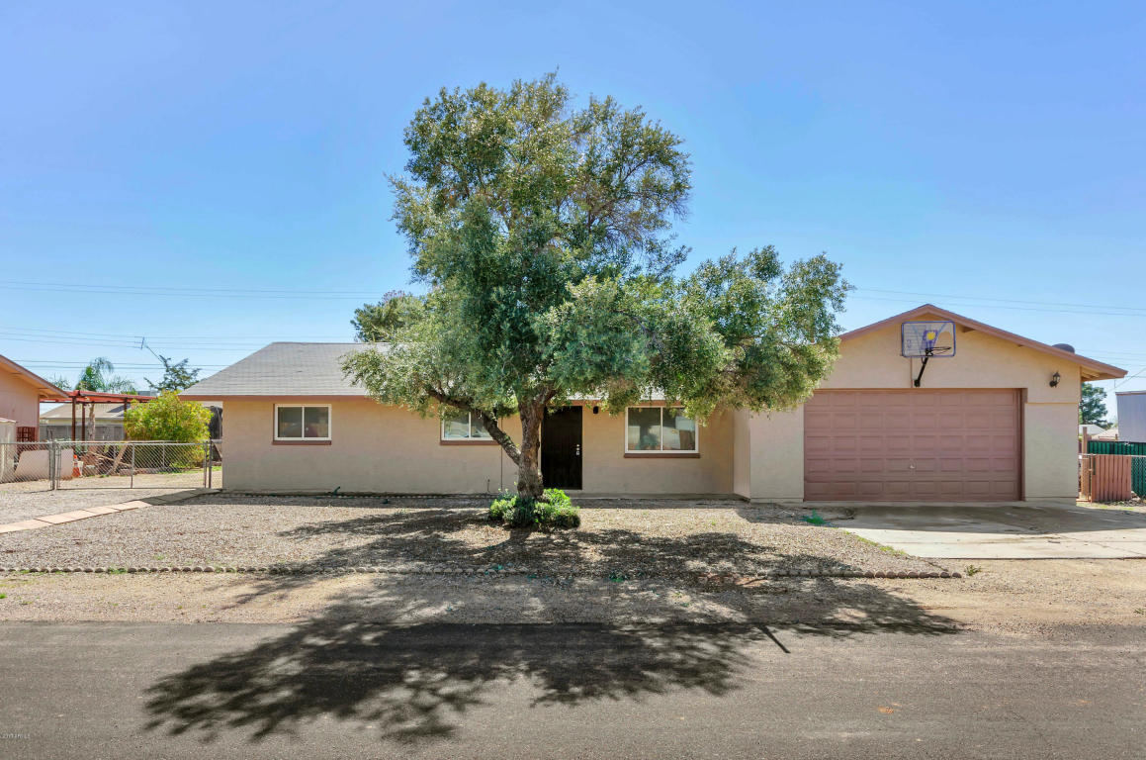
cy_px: 380
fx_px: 715
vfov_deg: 55.9
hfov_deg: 77.4
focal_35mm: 22
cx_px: 573
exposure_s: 1/320
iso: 250
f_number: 9
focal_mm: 15
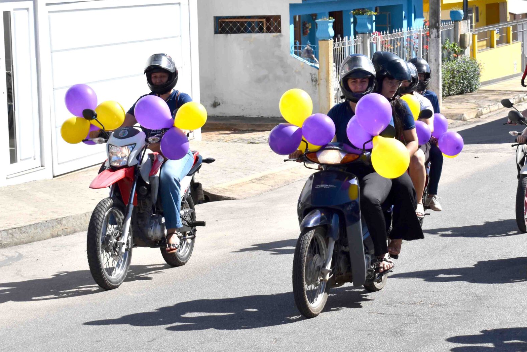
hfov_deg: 20.7
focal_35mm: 98
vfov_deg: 13.9
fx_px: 1435
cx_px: 380
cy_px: 114
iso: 100
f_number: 9
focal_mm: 40
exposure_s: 1/320
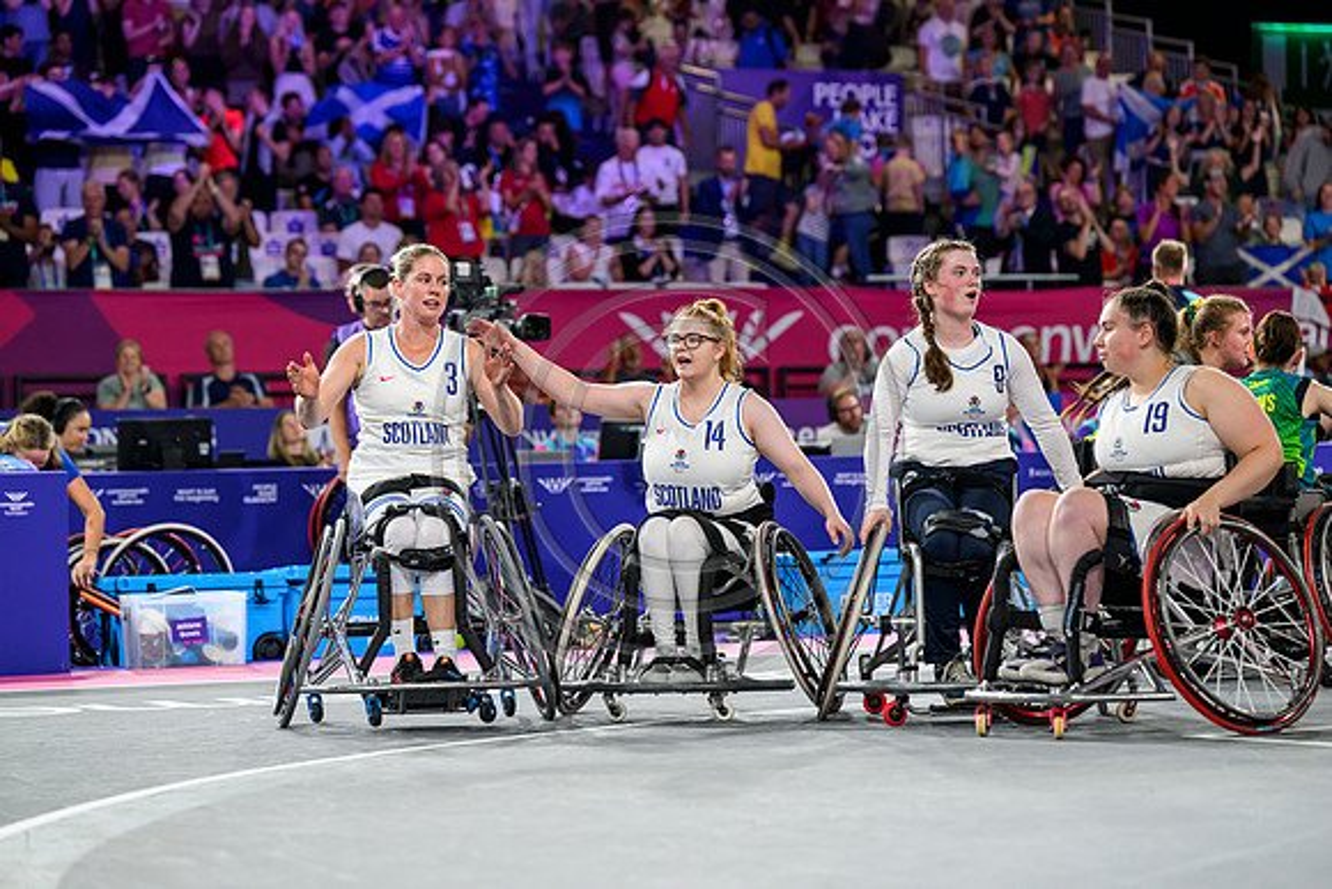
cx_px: 666
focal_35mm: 105
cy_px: 444
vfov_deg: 13.0
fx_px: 3886
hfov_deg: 19.5
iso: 2500
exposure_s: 1/1600
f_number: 3.2
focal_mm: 105
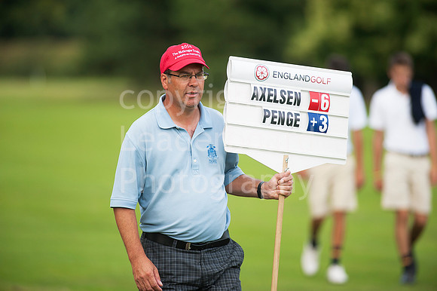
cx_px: 218
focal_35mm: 300
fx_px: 3639
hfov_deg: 6.9
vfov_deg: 4.6
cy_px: 146
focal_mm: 300
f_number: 4
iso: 400
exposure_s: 1/1000
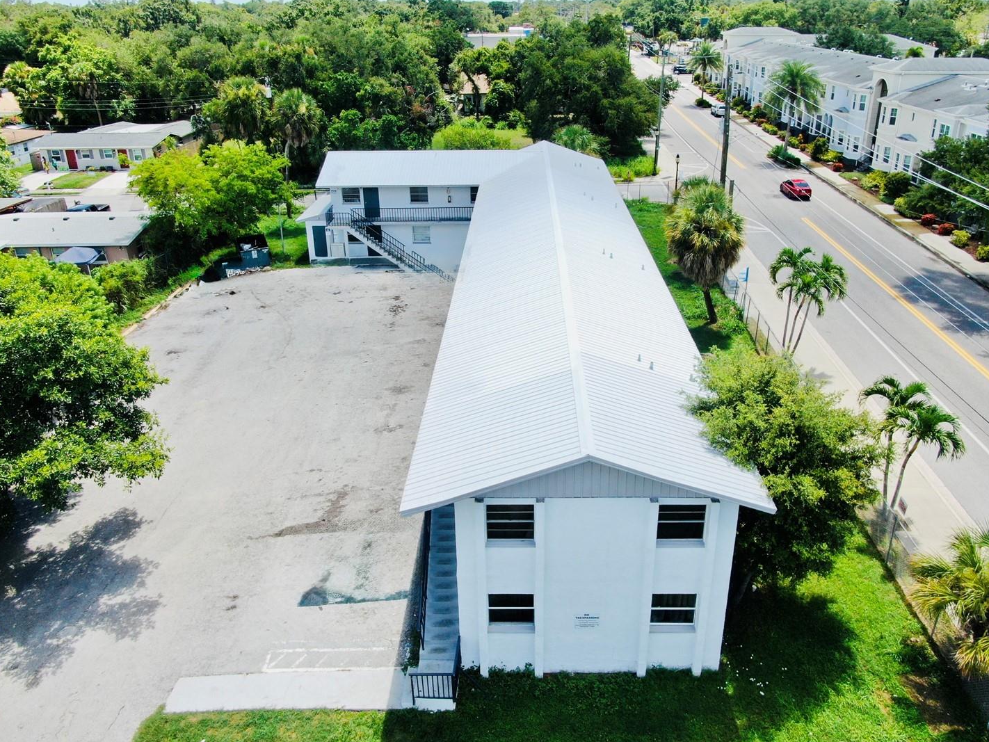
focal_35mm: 27
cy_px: 348
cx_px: 517
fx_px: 772
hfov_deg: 65.3
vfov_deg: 51.3
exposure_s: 1/800
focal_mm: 4.39
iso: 100
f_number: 2.8
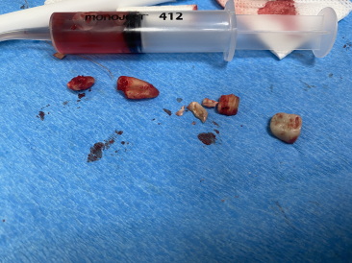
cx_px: 176
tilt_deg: -65.9
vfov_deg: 53.0
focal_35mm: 26
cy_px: 132
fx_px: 264
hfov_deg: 67.3
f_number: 1.8
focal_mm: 4.25
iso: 100
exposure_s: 1/60
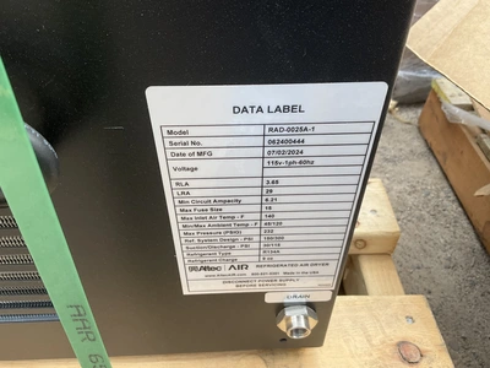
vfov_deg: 48.2
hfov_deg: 61.7
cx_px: 245
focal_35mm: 29
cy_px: 184
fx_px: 411
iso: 40
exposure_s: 1/122
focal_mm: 3
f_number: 1.8
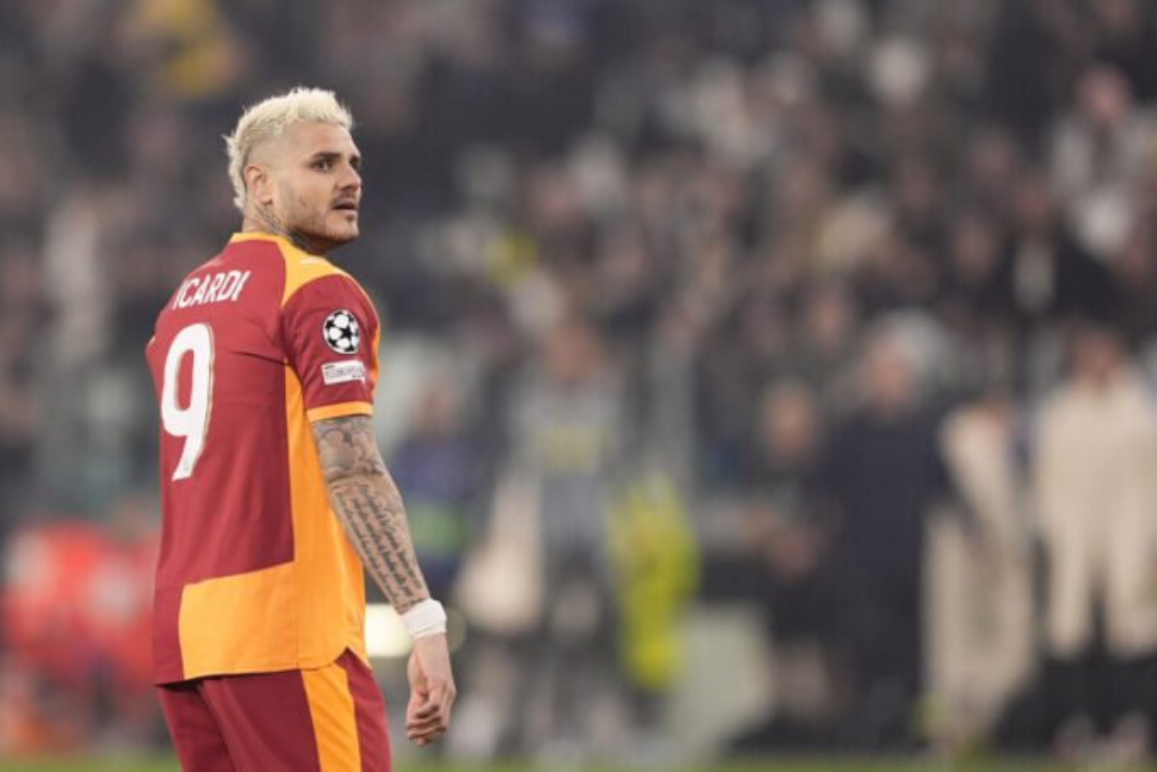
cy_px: 386
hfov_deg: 5.2
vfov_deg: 3.4
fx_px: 12855
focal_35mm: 400
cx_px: 578
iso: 2000
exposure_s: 1/1600
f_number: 2.8
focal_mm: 400
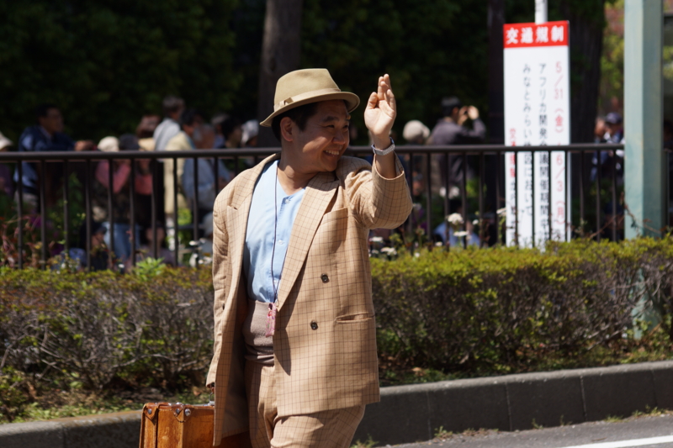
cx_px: 336
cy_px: 224
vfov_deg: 7.0
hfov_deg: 10.6
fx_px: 3644
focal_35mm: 195
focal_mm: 130
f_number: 5.6
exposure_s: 1/640
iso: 100
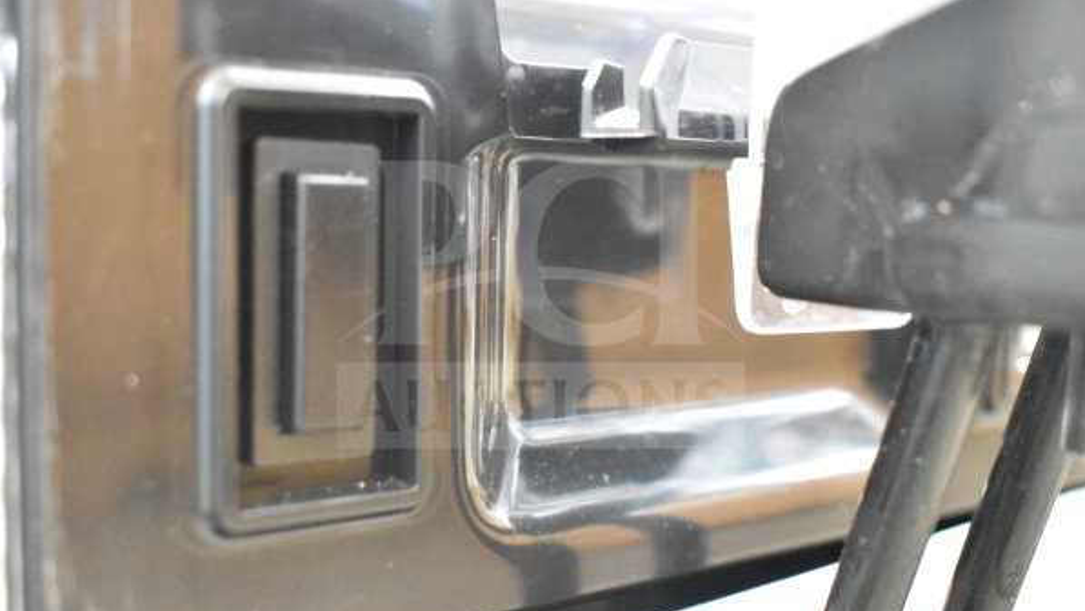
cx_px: 540
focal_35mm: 47
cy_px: 305
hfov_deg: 44.1
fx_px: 1339
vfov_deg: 25.7
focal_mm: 29
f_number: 4.2
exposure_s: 1/50
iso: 16000
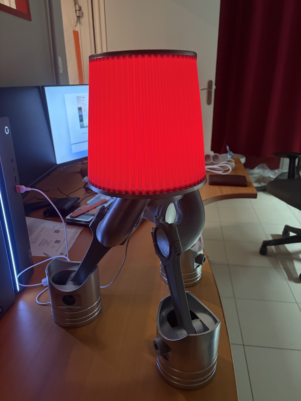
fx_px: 301
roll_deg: +0.7
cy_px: 200
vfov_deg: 67.3
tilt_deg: -21.6
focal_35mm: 26
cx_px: 150
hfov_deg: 53.1
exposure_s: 1/33
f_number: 1.6
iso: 400
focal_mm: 5.96
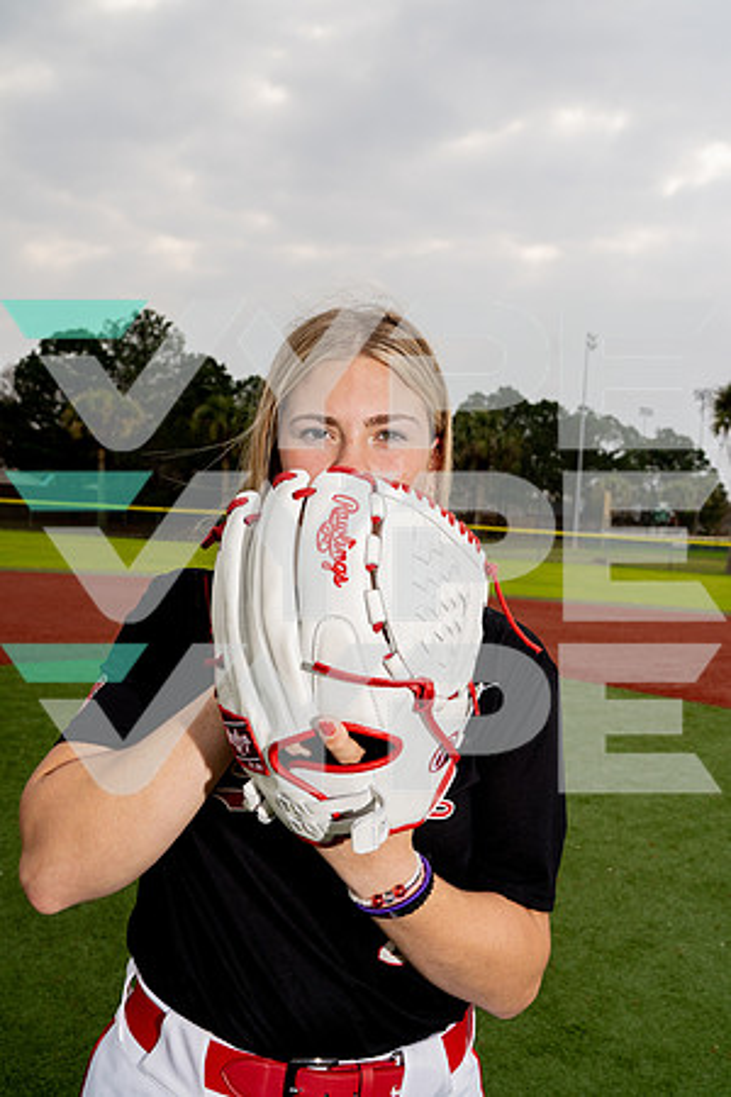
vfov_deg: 54.4
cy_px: 548
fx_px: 1066
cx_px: 366
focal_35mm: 35
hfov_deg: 37.9
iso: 125
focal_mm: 35
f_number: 8
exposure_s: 1/250
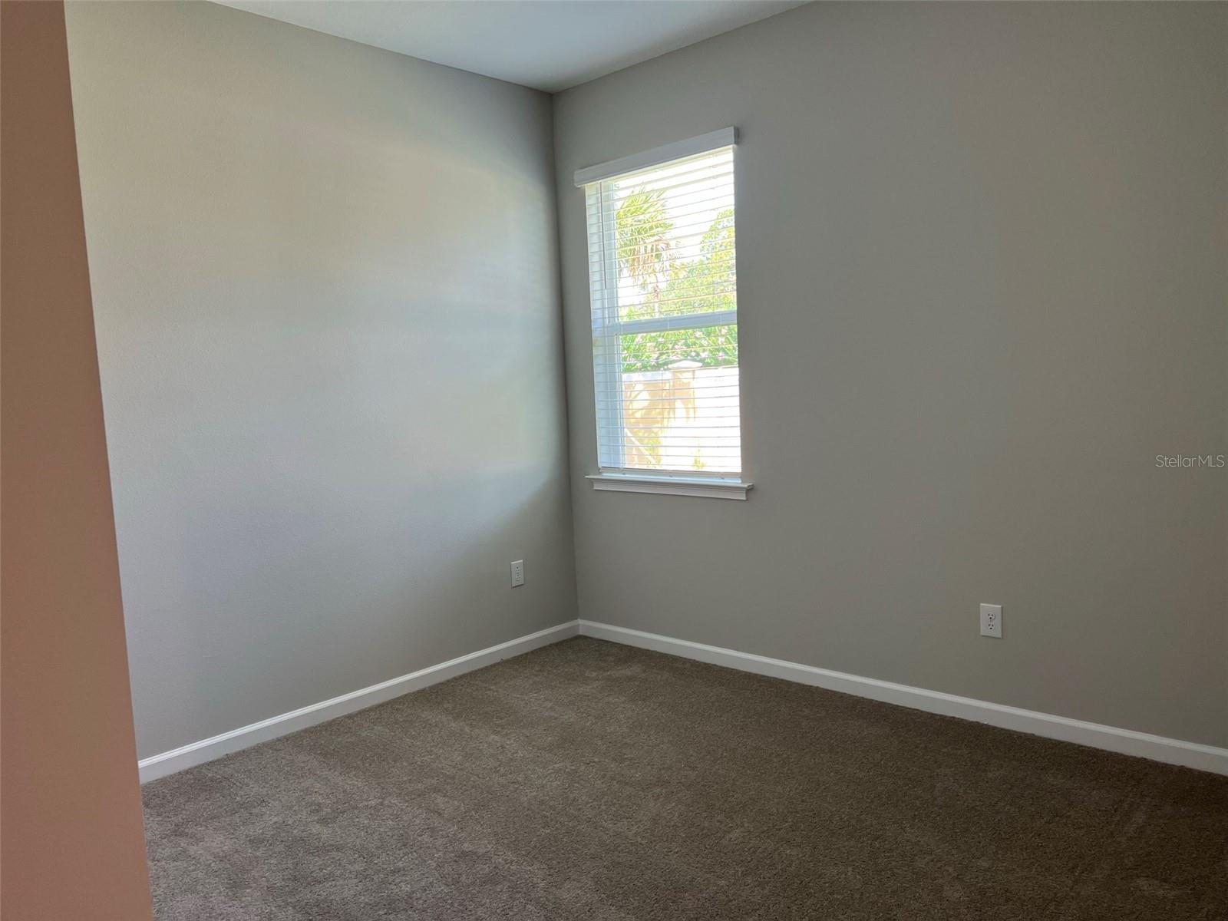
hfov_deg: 67.3
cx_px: 614
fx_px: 922
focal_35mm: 26
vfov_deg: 53.1
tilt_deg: -5.9
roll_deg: +2.6
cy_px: 460
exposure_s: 1/60
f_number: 1.5
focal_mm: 5.7
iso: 64
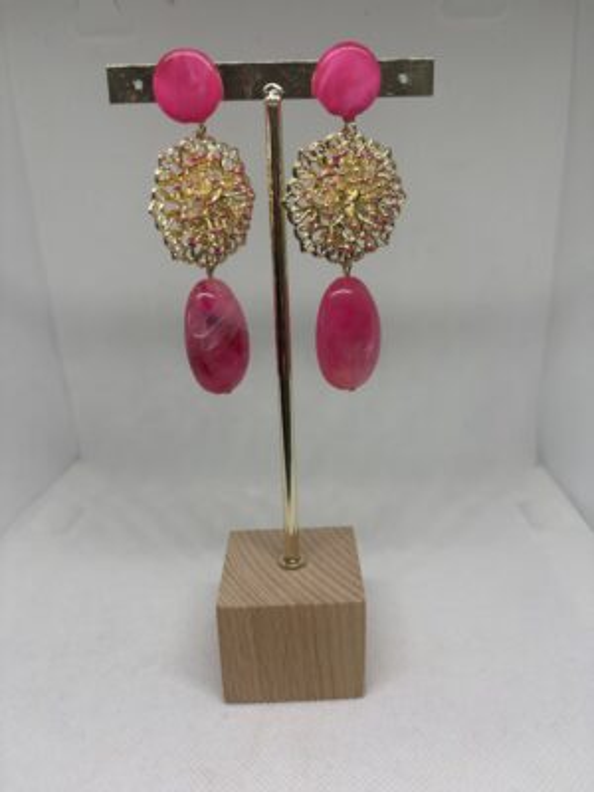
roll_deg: +3.4
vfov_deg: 67.3
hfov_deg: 53.1
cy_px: 396
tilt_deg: -18.1
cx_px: 297
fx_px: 595
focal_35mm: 26
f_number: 1.6
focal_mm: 5.96
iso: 40
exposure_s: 1/235
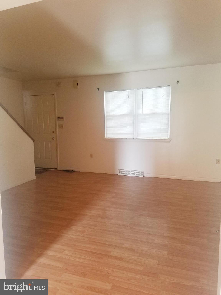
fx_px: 221
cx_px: 110
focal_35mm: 26
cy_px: 148
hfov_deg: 53.1
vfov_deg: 67.3
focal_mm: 4.2
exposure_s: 1/24
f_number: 1.7
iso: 200
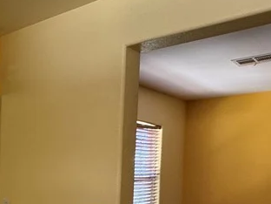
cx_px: -87
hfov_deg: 31.3
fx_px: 360
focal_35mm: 46
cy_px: 183
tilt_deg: -2.6
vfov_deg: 30.2
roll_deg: -1.1
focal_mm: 2.22
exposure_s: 1/120
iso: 250
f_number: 2.2
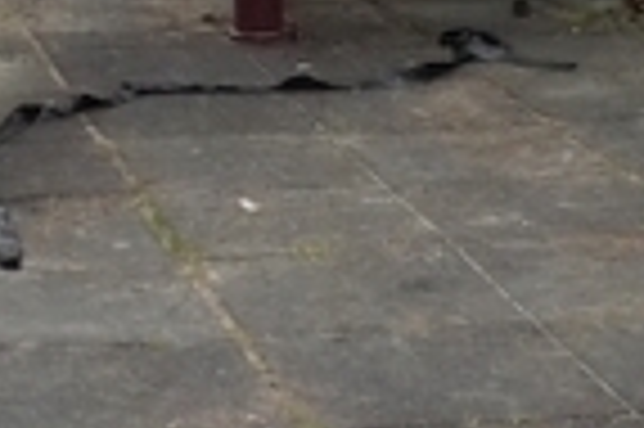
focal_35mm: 151
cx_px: -153
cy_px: -590
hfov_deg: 13.2
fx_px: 2698
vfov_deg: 8.3
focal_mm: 18
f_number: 8
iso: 4000
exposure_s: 1/2000
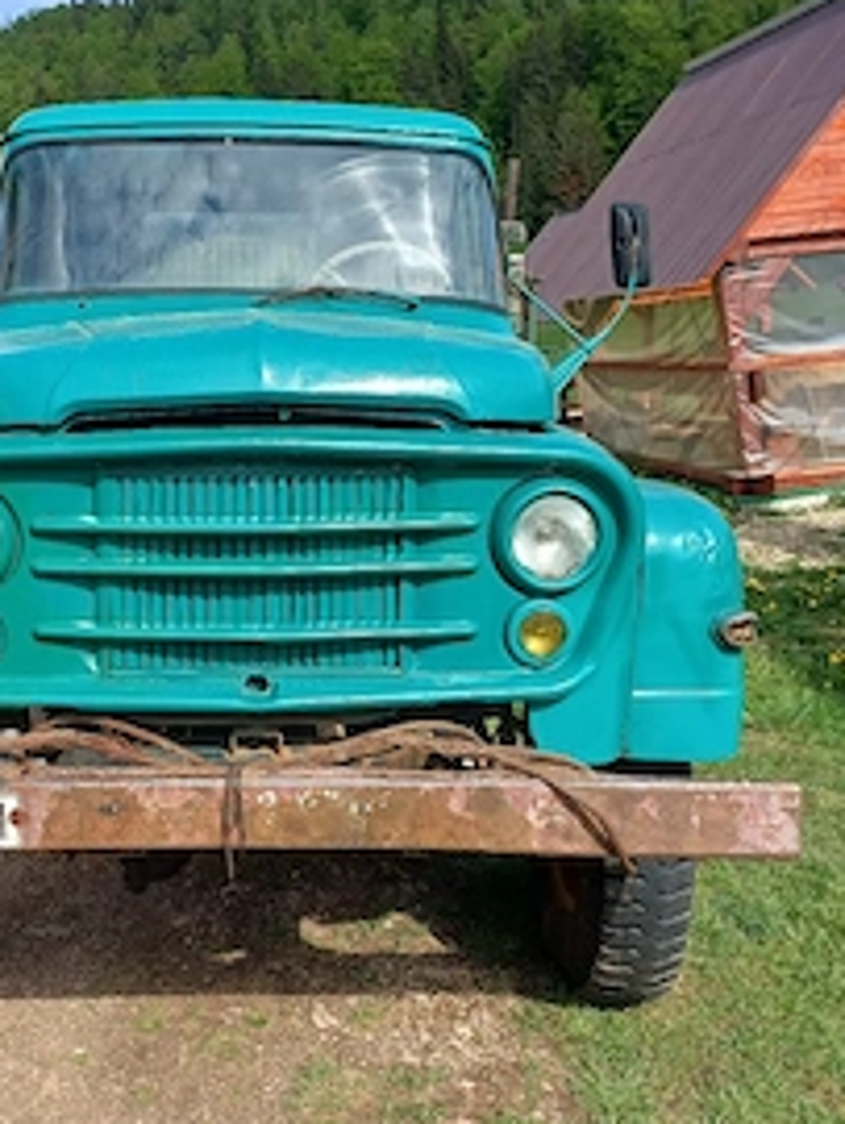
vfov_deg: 50.1
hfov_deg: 38.3
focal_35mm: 37
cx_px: 287
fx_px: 1202
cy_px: 545
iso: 50
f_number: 1.8
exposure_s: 1/909
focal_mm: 4.65
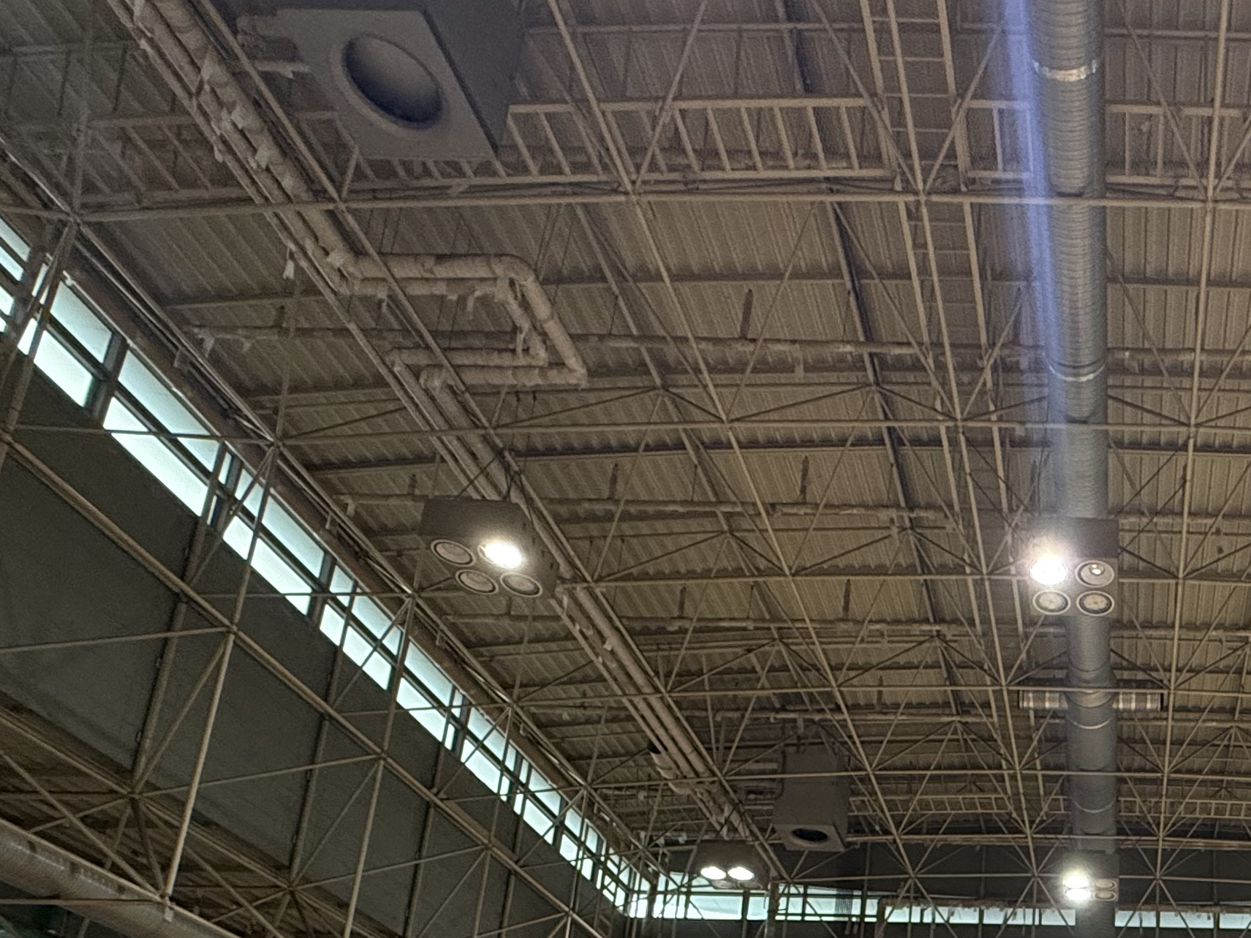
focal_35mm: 33
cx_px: 1144
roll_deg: -0.8
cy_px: 1066
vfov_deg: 35.7
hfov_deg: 48.9
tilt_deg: +14.9
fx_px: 1193
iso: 400
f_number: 2.2
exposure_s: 1/120
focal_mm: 2.22
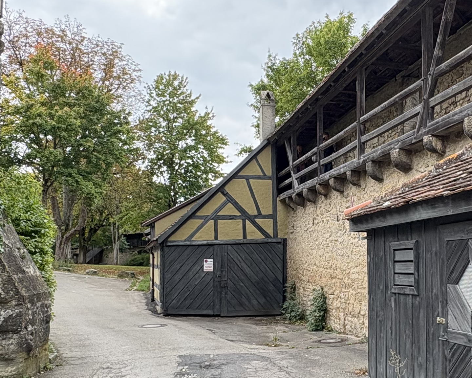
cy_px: 240
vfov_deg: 38.9
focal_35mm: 38
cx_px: 331
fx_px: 531
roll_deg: +1.0
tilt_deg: +2.7
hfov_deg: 46.8
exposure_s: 1/157
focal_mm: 2.22
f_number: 2.2
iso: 64
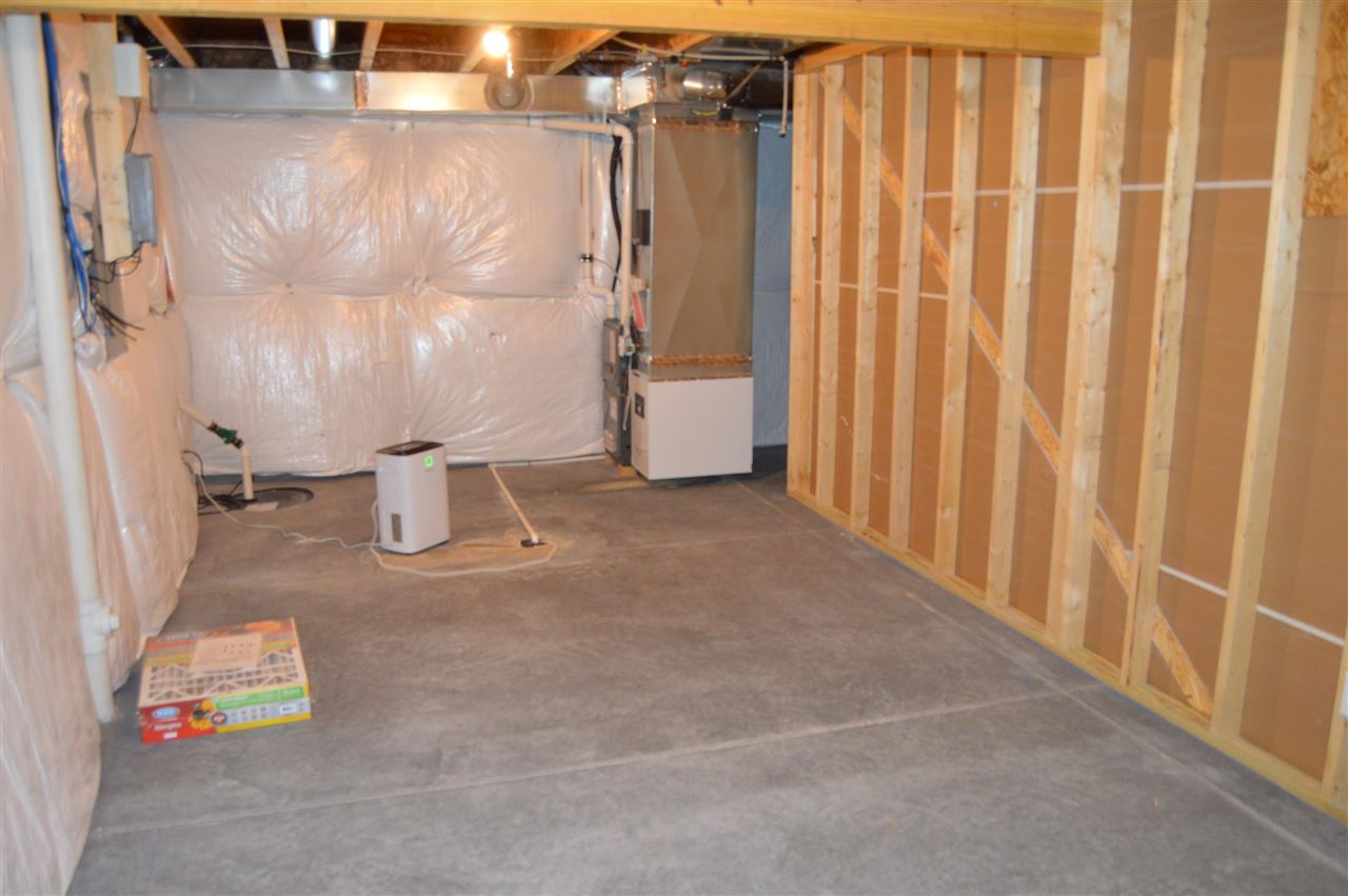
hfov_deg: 67.4
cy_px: 448
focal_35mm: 27
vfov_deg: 47.8
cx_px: 674
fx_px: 1010
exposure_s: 1/60
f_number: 3.5
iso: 1100
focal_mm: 18
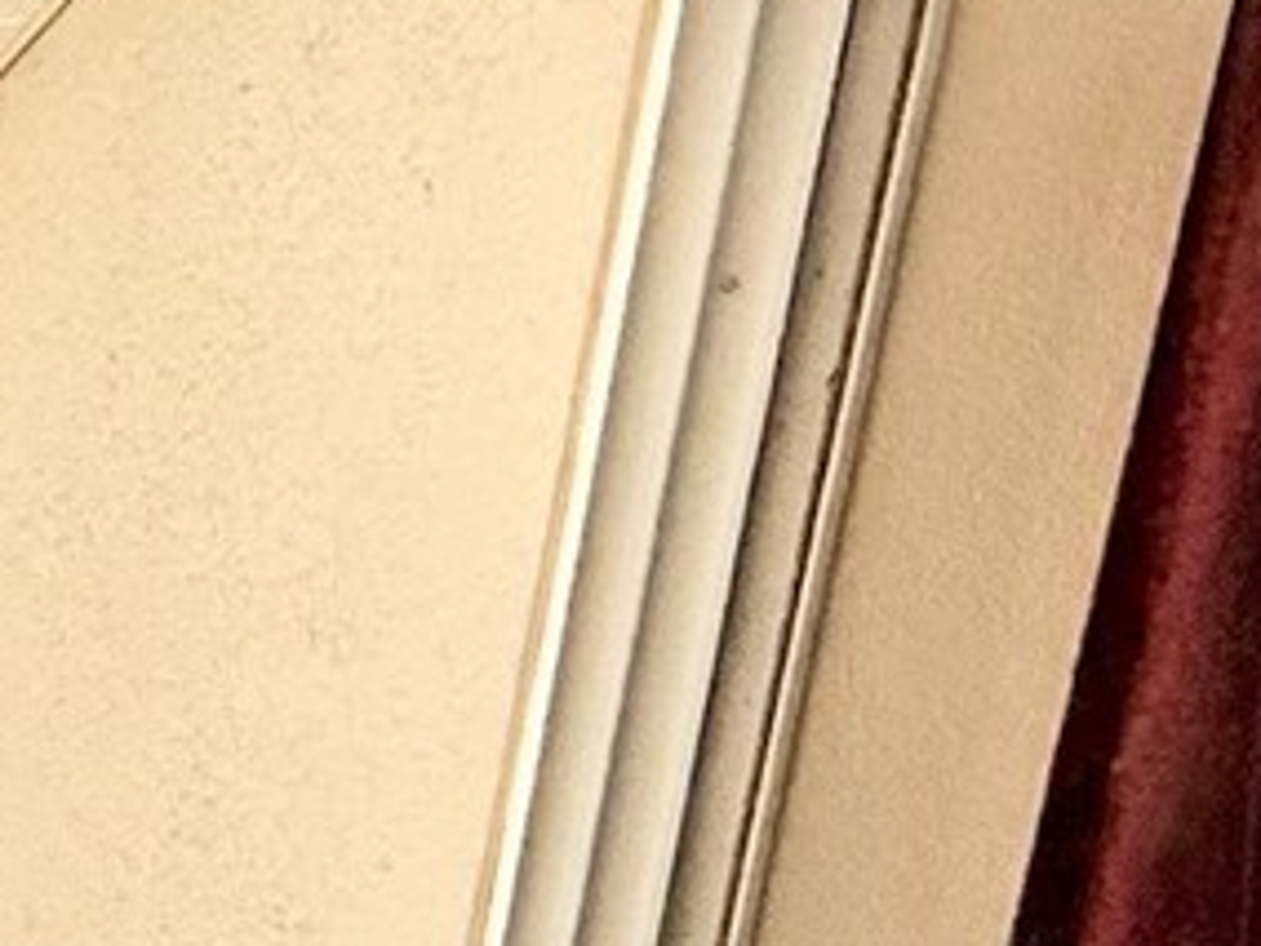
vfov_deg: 16.3
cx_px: -2269
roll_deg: +1.9
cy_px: 1603
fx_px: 2878
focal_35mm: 79
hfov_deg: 12.6
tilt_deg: -13.5
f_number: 2.2
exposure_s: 1/1698
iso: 50
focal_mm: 2.22
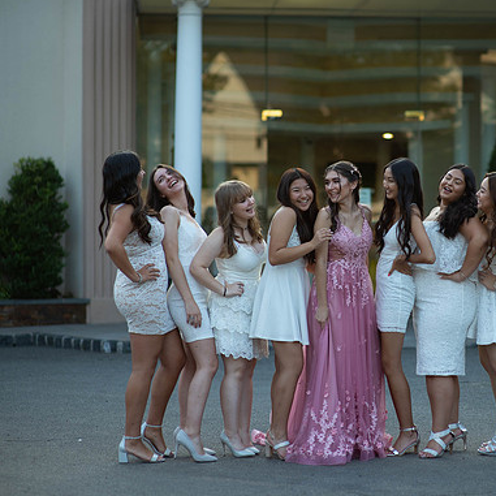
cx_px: 357
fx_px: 1783
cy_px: 247
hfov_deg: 15.8
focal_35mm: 110
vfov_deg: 15.8
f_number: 2
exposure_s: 1/1000
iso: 250
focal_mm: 85
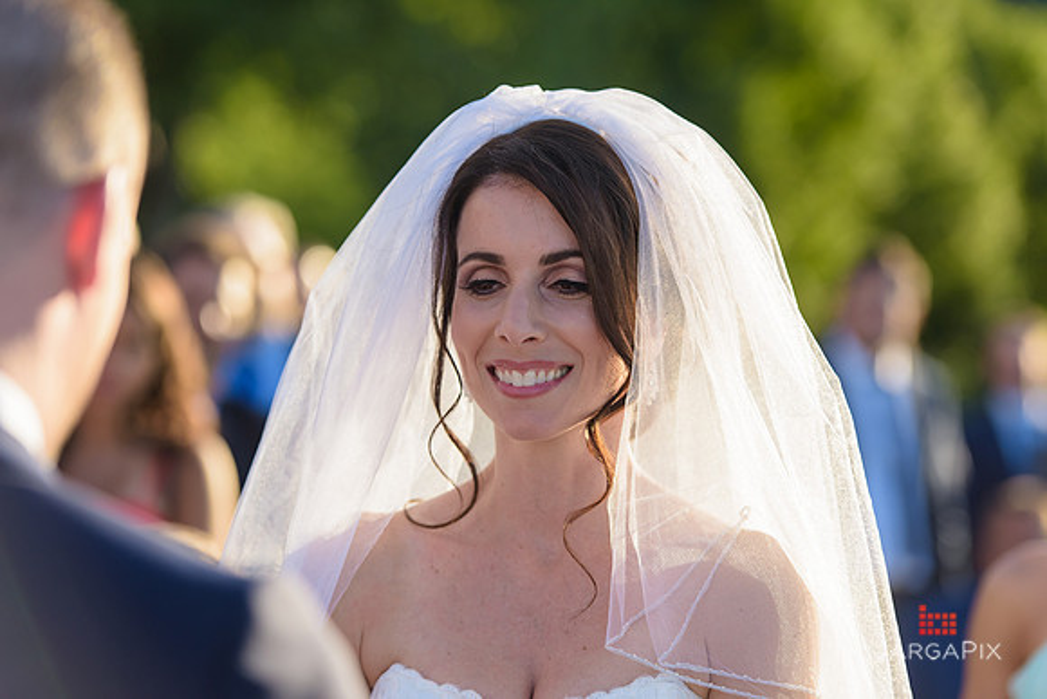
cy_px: 350
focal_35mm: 130
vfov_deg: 10.6
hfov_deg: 15.8
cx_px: 524
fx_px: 3782
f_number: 3.2
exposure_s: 1/1600
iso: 200
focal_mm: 130
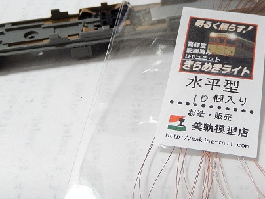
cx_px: 169
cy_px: 85
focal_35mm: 71
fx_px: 544
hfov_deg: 27.3
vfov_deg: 20.7
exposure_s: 1/13
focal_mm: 7.3
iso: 400
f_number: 4.2
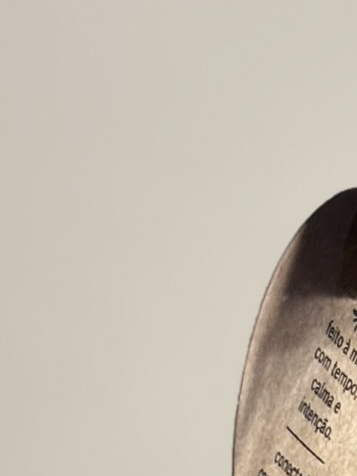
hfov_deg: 5.7
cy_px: 1068
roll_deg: +0.5
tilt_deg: -17.5
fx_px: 3534
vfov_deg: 7.3
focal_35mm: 257
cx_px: 529
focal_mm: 5.96
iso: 125
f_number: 1.6
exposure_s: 1/60
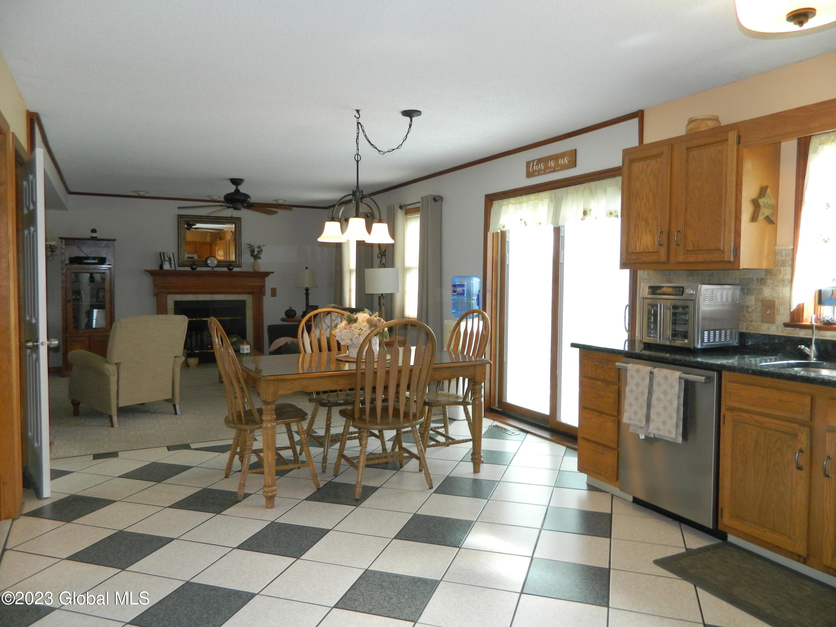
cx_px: 418
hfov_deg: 69.4
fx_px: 604
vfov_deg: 54.9
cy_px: 314
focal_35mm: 25
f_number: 3.1
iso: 160
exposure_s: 1/30
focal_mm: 4.5
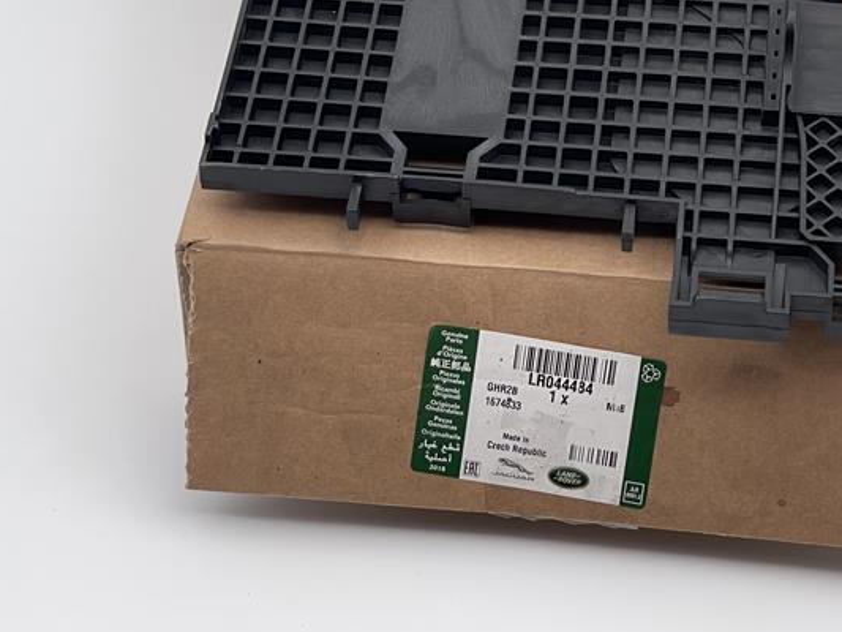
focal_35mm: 120
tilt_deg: -46.0
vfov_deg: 12.3
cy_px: 60
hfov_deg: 16.3
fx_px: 2920
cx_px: 608
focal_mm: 7.5
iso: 64
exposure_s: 1/122
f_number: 2.2
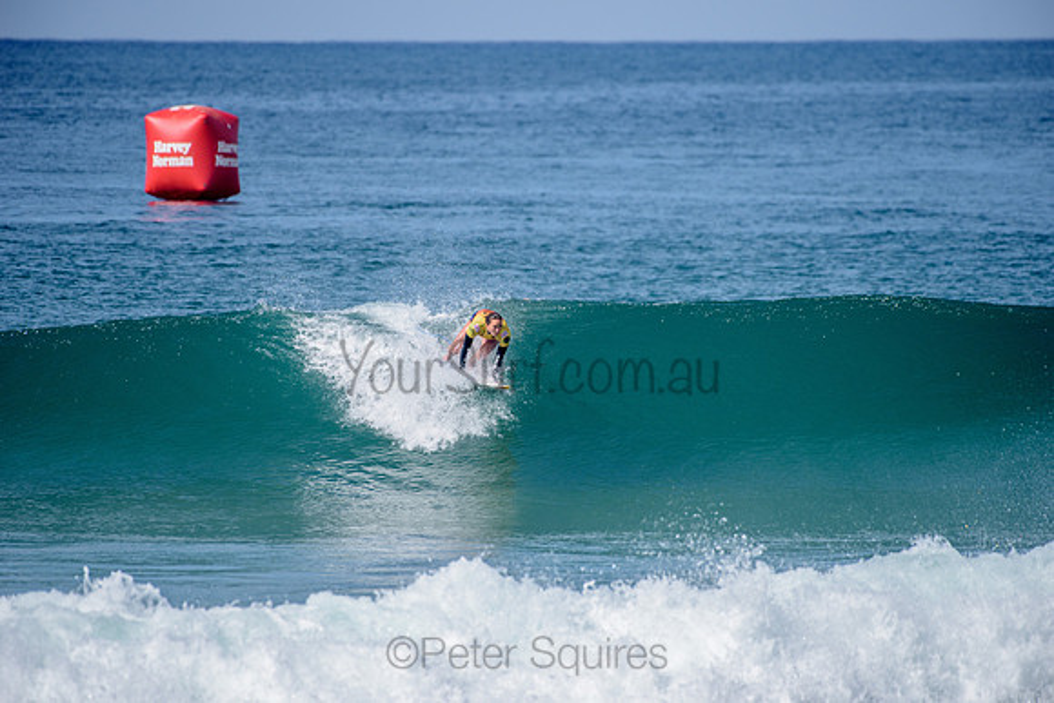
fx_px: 14642
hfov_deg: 4.1
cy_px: 352
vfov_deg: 2.8
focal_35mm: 500
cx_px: 527
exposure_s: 1/2500
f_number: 6.3
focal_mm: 500
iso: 250
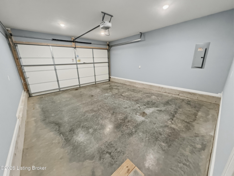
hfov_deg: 102.1
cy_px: 88
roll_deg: +2.3
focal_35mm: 14
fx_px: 95
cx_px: 117
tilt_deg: -17.1
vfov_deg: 85.7
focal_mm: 2.2
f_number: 2.2
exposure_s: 1/60
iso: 640
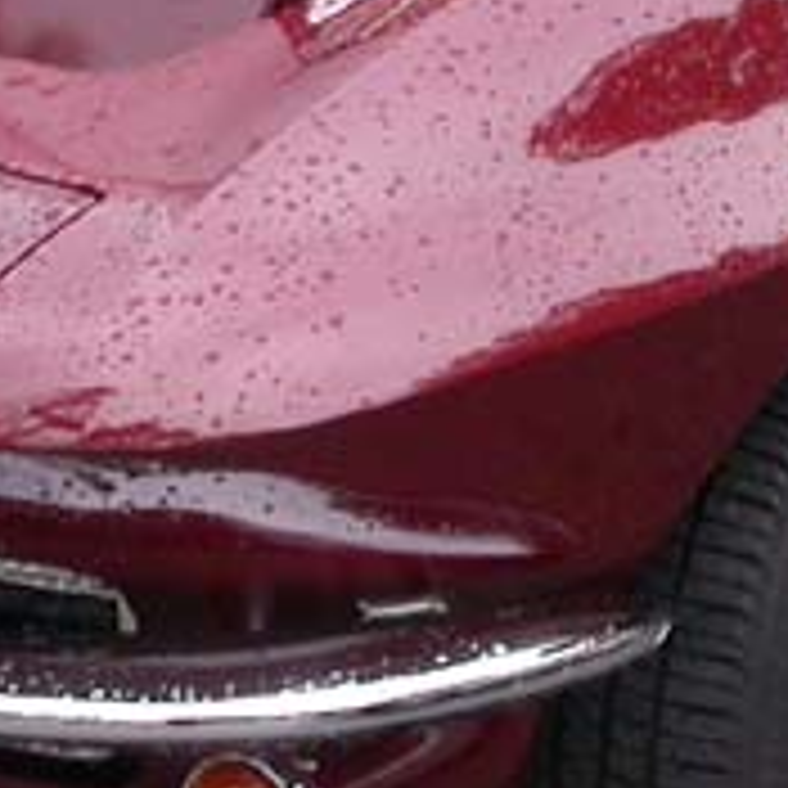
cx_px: 491
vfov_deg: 8.8
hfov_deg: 8.9
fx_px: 5074
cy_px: 18
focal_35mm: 197
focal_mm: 7.85
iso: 100
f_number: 4.7
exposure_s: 1/117
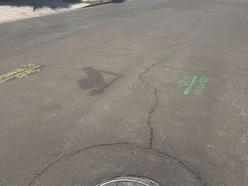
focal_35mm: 33
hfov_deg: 55.3
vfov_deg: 42.7
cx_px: 122
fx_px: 236
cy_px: 74
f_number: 1.78
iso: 80
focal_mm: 6.76
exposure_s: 1/7353
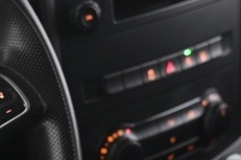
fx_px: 1129
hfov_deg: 11.9
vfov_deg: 8.0
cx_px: -56
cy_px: 228
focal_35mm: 169
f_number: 4
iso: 2000
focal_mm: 24
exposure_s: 1/13
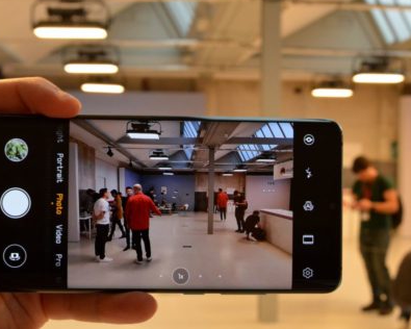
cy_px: 193
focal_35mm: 58
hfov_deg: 32.6
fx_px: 702
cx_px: 199
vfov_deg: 26.3
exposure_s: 1/200
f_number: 10
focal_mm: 27
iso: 1600
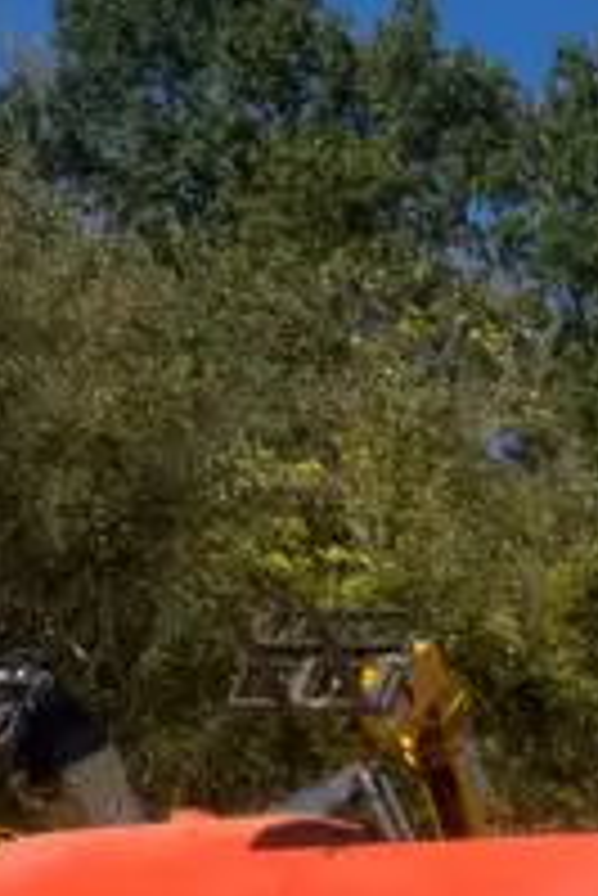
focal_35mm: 92
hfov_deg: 13.6
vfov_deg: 20.5
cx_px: 1003
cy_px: 1105
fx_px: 2288
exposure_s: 1/6410
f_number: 1.78
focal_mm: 6.76
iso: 80
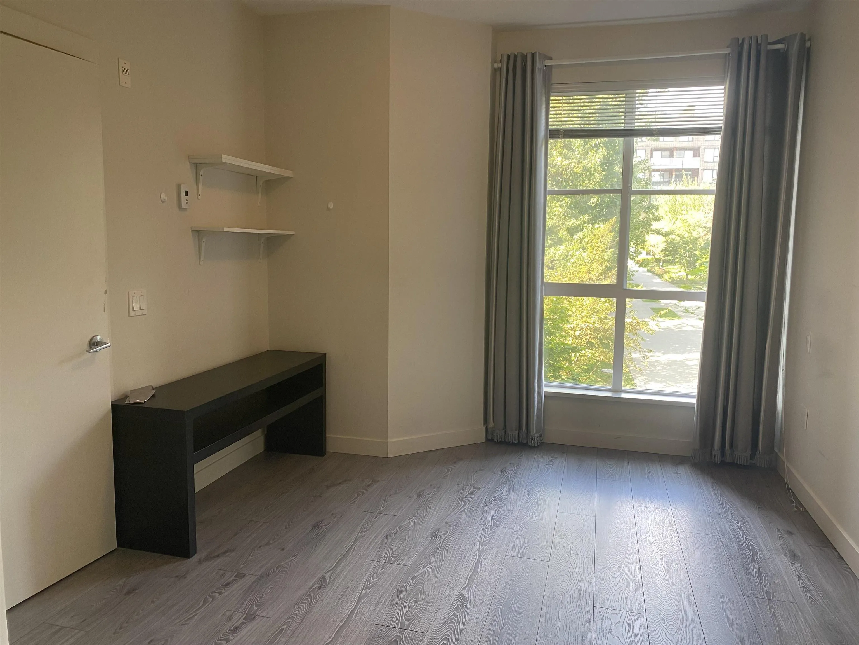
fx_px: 645
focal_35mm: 26
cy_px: 322
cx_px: 430
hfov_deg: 67.3
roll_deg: -0.8
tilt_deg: -6.5
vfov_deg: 53.1
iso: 80
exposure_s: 1/60
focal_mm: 4.25
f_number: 1.8
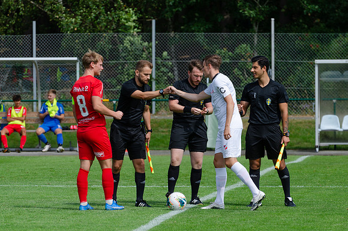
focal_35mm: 336
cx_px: 174
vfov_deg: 4.1
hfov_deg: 6.1
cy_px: 116
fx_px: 3240
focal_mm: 220
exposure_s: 1/800
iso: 110
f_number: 5.3
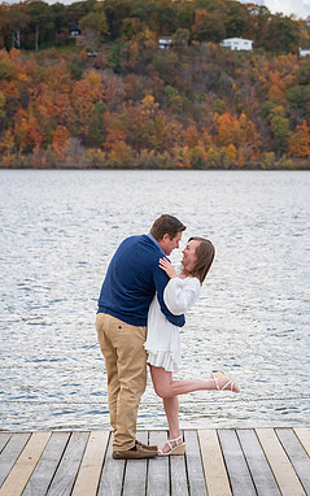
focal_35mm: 112
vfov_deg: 18.6
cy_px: 248
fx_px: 1513
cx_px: 241
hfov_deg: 11.7
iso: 1250
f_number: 4.5
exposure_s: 1/4000
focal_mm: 70
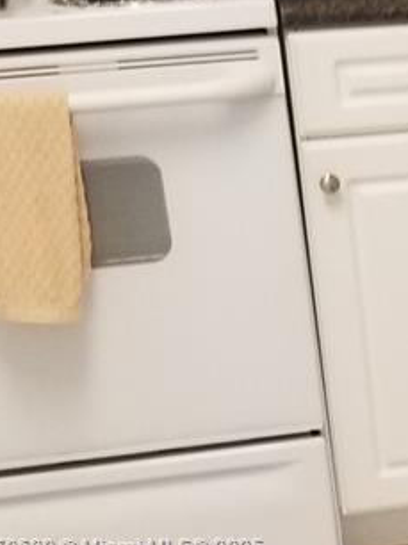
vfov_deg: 18.7
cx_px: 738
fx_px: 1605
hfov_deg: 13.1
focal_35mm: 102
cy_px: 549
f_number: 1.7
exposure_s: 1/30
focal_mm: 4.25
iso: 160
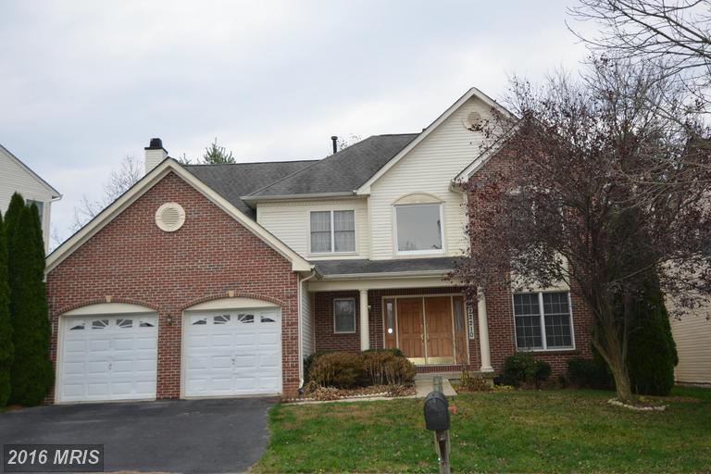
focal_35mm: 36
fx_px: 711
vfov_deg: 36.9
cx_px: 356
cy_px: 237
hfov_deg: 53.1
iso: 200
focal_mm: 24
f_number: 4
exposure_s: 1/160
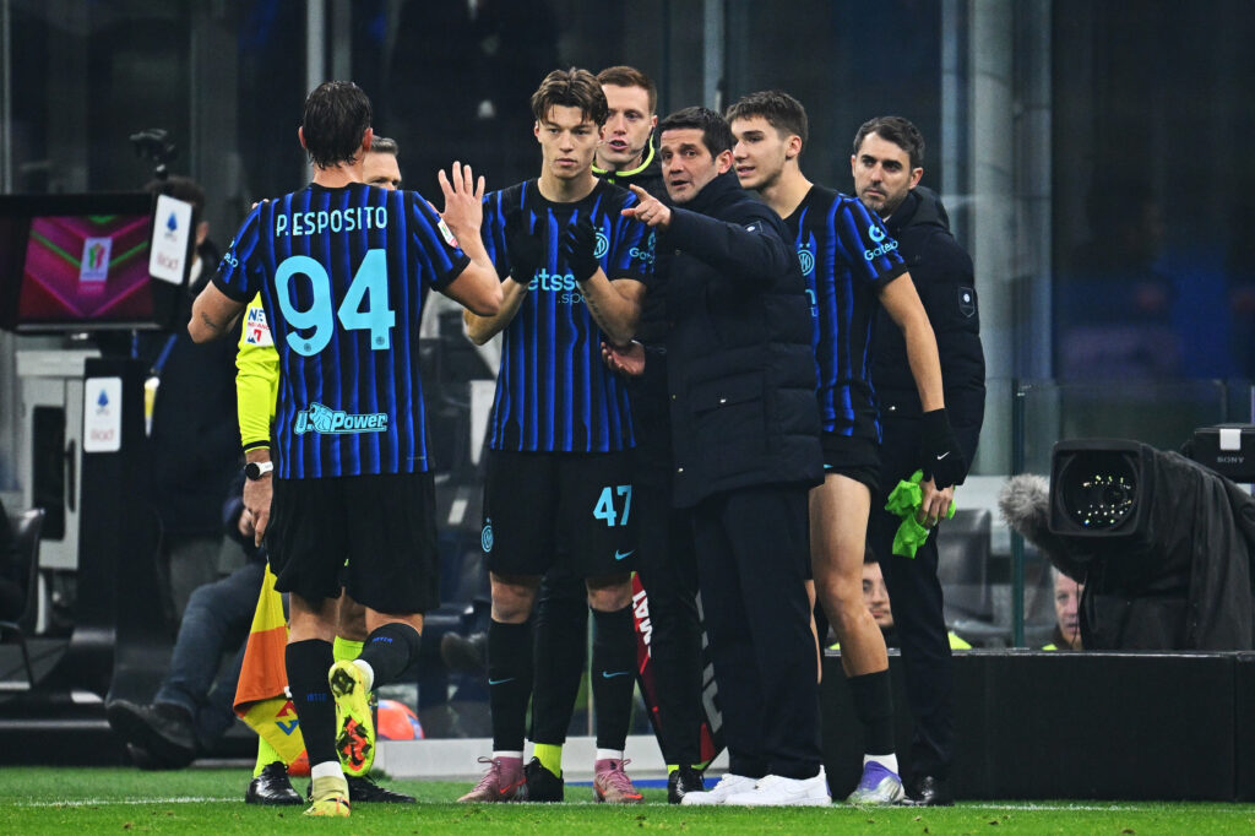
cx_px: 628
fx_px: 29272
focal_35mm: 840
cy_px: 418
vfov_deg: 1.6
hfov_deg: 2.5
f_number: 4
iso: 4000
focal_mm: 560
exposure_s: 1/1600
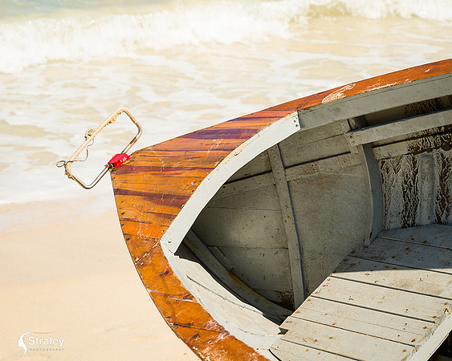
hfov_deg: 17.1
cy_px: 104
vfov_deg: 13.7
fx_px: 1502
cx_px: 271
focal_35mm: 112
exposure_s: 1/320
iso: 80
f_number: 6.3
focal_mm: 70
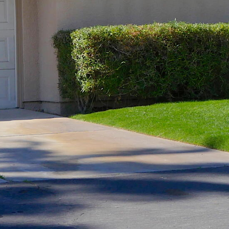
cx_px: -126
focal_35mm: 145
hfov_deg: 11.5
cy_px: 139
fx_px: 1085
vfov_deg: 12.0
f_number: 7.1
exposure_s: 1/400
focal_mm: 15
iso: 200
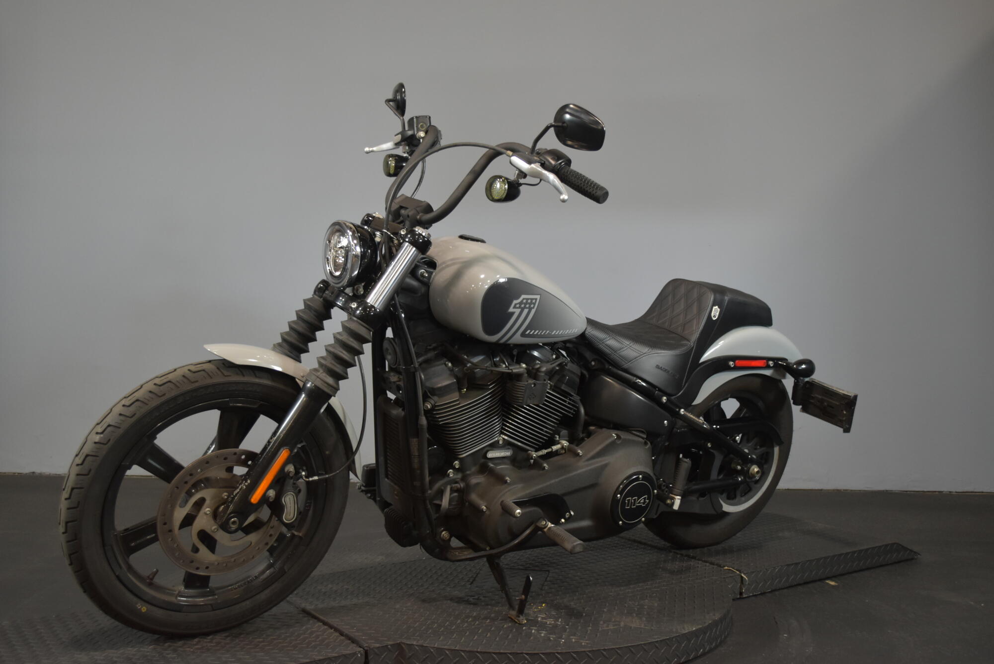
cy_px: 332
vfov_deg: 36.9
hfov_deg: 53.1
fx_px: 994
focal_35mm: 36
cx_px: 497
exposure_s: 1/30
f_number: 4
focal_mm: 24
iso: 900
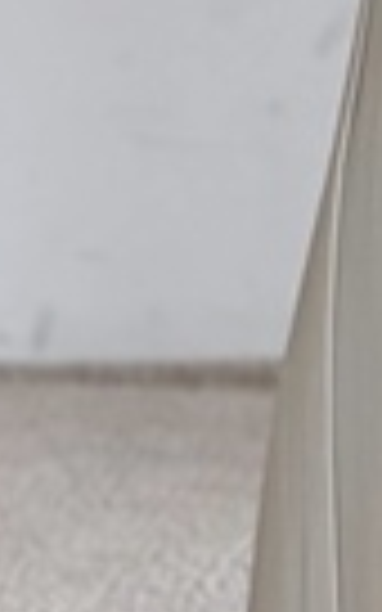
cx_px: 872
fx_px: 3365
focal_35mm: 202
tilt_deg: -0.5
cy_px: -464
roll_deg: -1.3
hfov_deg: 6.2
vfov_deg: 9.9
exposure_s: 1/120
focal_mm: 5.96
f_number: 1.6
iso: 64
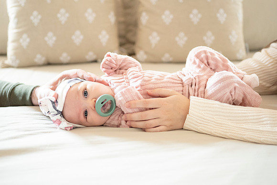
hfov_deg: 47.0
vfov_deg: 32.4
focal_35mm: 41
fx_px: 318
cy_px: 86
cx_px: 124
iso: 2000
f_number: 2
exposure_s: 1/80
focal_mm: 35
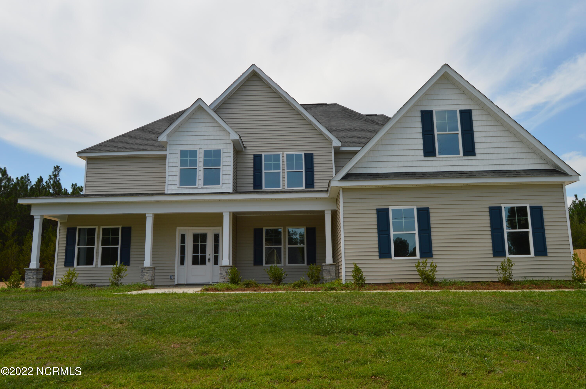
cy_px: 194
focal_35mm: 27
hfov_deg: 67.4
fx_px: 439
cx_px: 293
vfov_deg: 47.8
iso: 100
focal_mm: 18
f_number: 9
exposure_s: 1/200
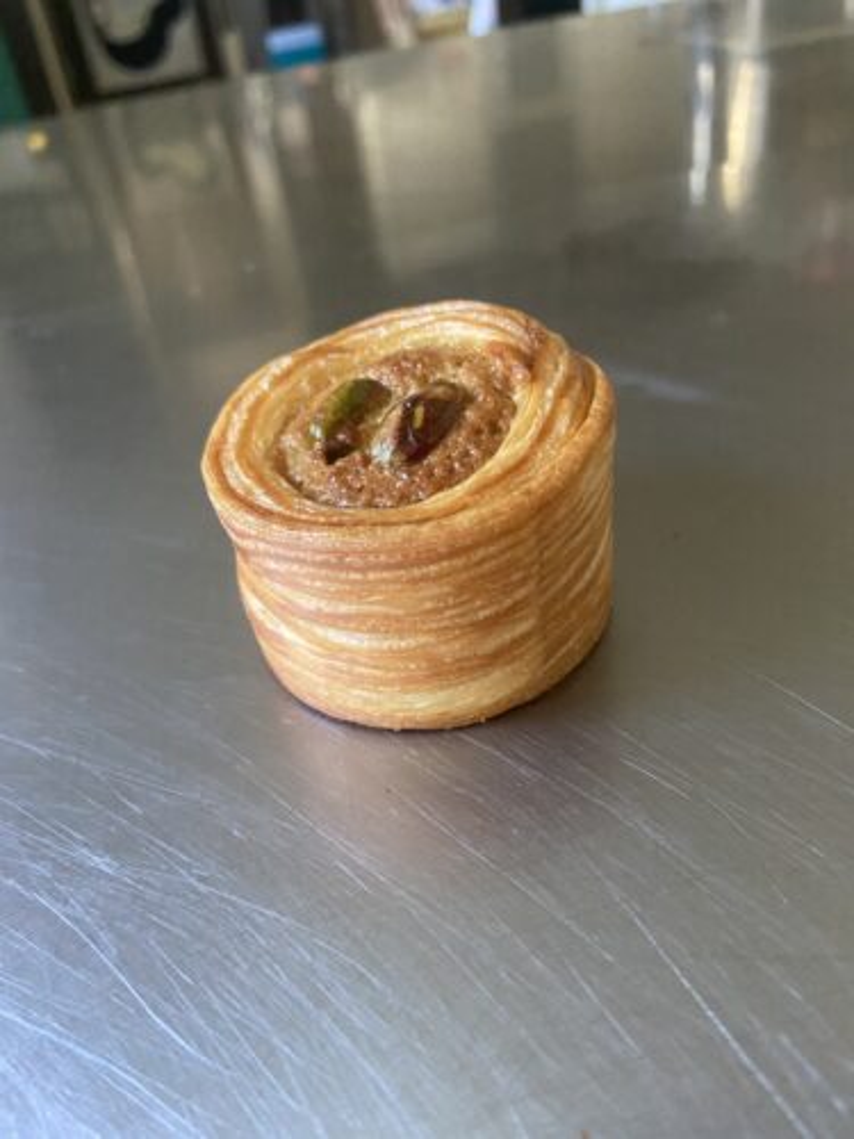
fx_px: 855
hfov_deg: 53.1
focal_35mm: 26
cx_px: 427
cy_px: 570
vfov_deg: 67.3
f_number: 1.8
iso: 500
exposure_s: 1/58
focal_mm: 4.25
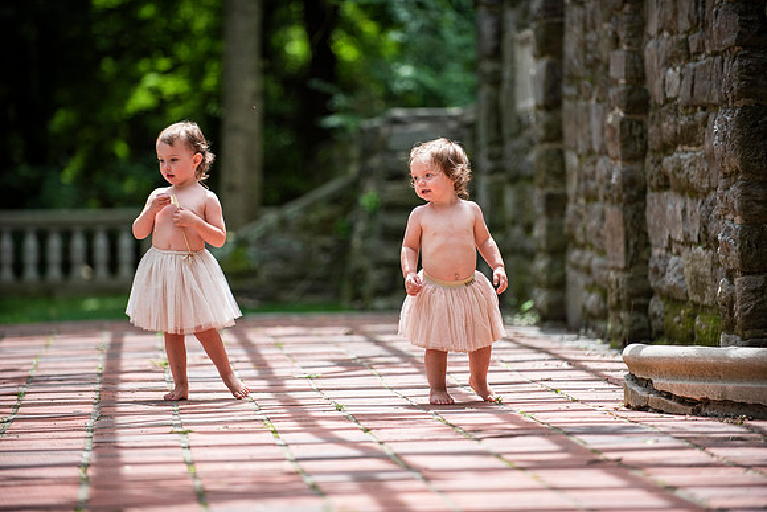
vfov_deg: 8.1
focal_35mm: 170
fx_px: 3623
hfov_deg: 12.1
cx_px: 384
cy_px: 256
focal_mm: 170
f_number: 2.8
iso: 640
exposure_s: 1/2500
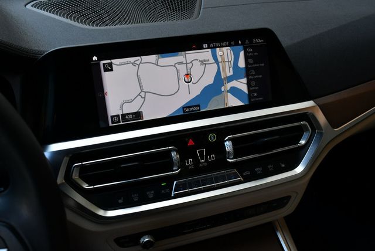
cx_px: 188
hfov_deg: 53.1
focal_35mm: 36
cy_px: 126
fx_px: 375
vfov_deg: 36.9
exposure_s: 1/250
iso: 400
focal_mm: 18
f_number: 5.6
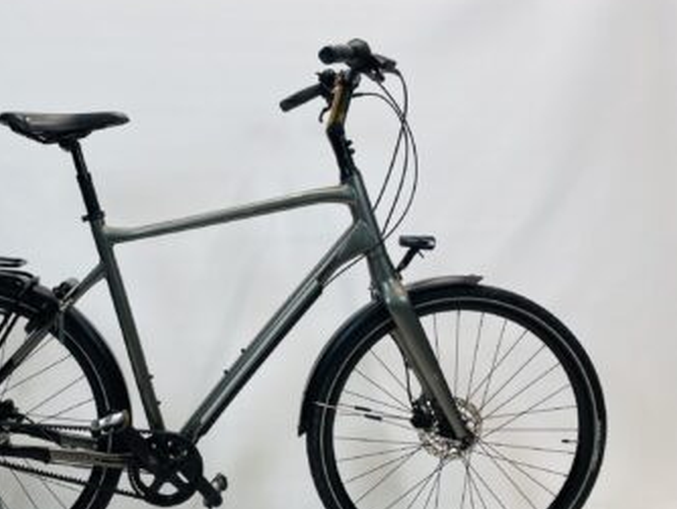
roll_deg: +0.0
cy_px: 282
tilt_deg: -5.0
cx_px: 223
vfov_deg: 40.7
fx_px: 685
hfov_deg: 51.6
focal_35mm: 35
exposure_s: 1/100
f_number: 1.8
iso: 50
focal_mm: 4.25
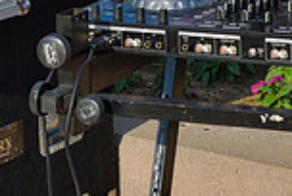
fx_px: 1487
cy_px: -130
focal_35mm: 183
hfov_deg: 11.0
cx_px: 363
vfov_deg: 7.4
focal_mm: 48
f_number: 10
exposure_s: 1/400
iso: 200
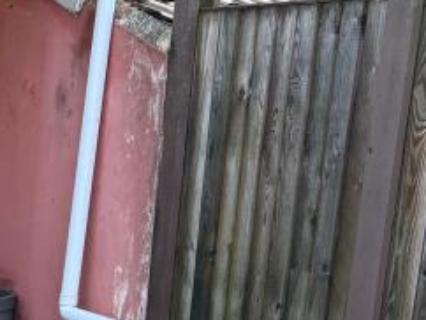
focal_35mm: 110
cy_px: 401
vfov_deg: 13.1
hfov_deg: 15.2
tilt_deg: -12.7
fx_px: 1355
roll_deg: +0.3
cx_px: -368
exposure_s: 1/121
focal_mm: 5.96
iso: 40
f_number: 1.6
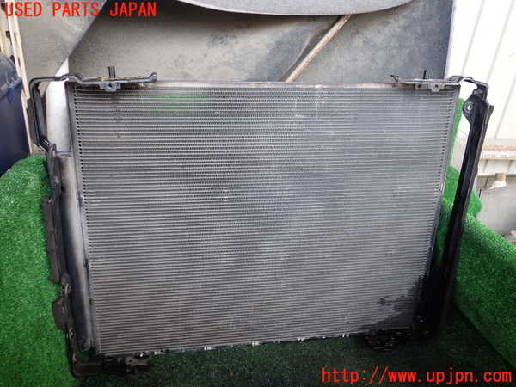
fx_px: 447
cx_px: 258
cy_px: 194
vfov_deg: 46.8
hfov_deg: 60.0
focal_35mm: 30
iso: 160
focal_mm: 5.4
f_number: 2.3
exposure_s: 1/60
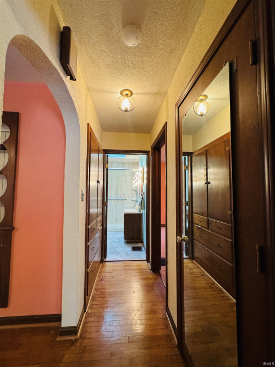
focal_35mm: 14
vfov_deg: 102.1
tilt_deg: +2.9
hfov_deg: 85.7
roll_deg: +1.9
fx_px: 148
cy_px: 184
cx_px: 138
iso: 500
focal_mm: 2.22
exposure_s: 1/60
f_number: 2.2
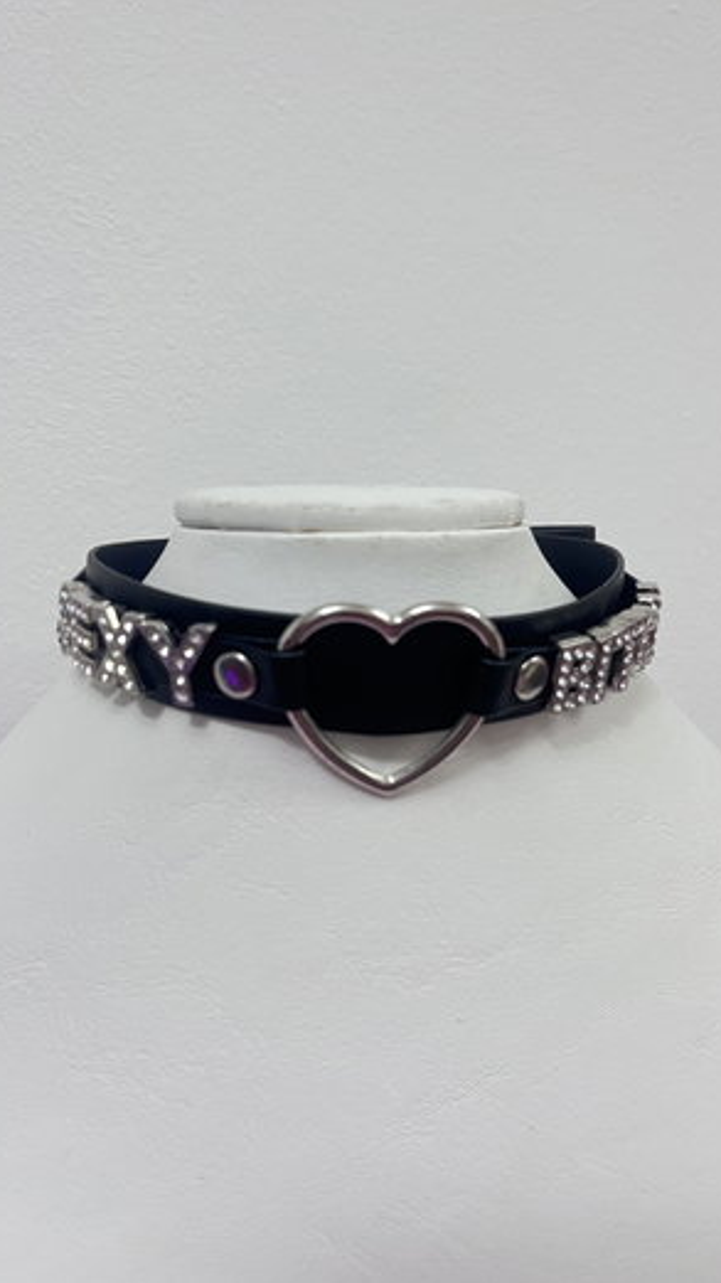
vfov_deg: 66.1
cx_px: 381
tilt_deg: +0.4
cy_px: 632
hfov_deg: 40.2
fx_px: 986
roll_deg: +2.7
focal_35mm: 29
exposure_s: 1/33
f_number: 1.6
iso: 400
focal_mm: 5.1
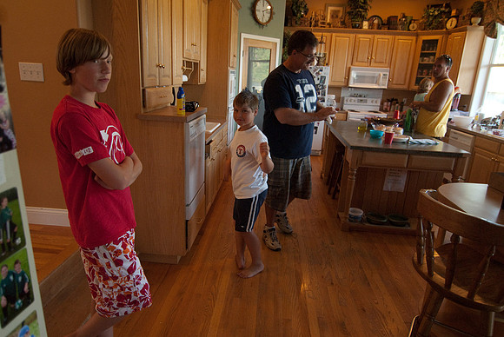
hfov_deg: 77.3
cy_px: 168
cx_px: 252
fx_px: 315
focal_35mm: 22
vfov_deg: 56.3
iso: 800
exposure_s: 1/160
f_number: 2.8
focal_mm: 15
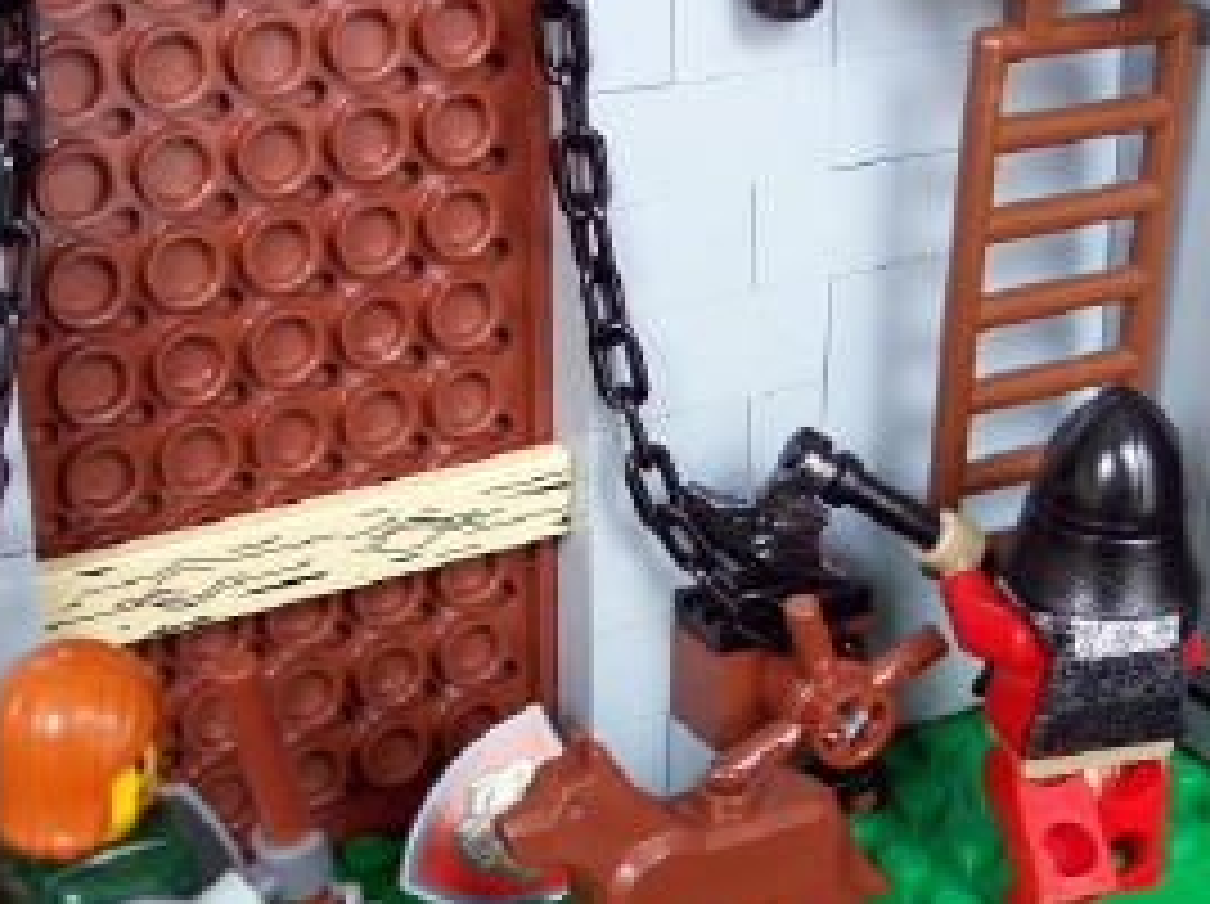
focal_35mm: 67
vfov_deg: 21.9
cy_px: 416
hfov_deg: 29.0
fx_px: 2339
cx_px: 598
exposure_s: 1/15.1
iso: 160
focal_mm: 7.6
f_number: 3
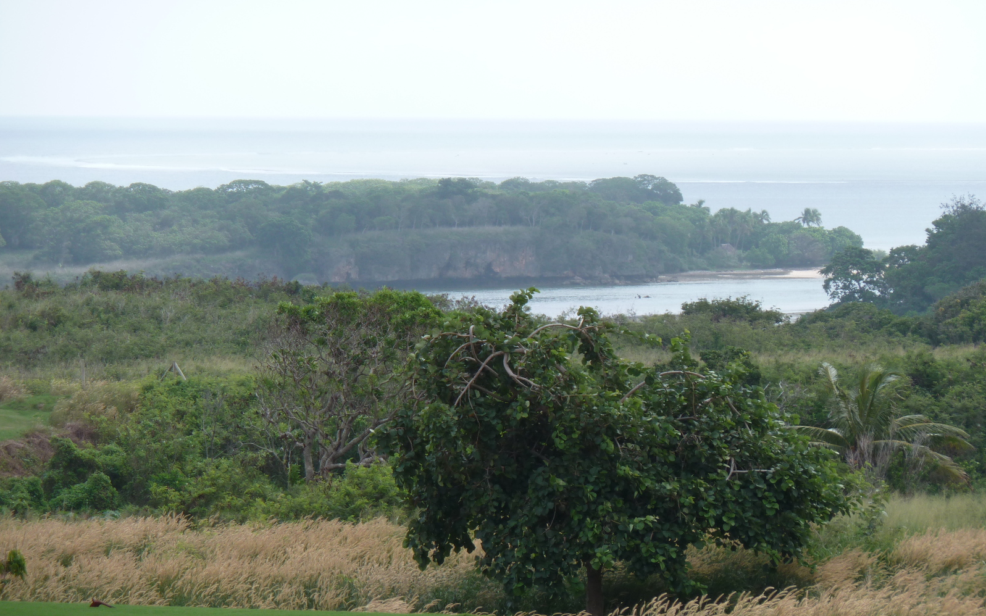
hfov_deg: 9.4
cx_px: 493
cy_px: 318
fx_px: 5992
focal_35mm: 223
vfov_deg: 5.9
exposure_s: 1/320
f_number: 4.6
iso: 80
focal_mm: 34.4
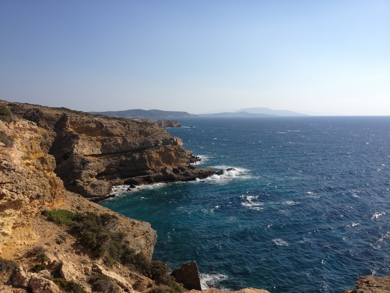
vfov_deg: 40.7
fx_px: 394
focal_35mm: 35
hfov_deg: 52.6
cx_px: 195
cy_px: 146
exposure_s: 1/2632
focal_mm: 4.28
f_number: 2.4
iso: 50
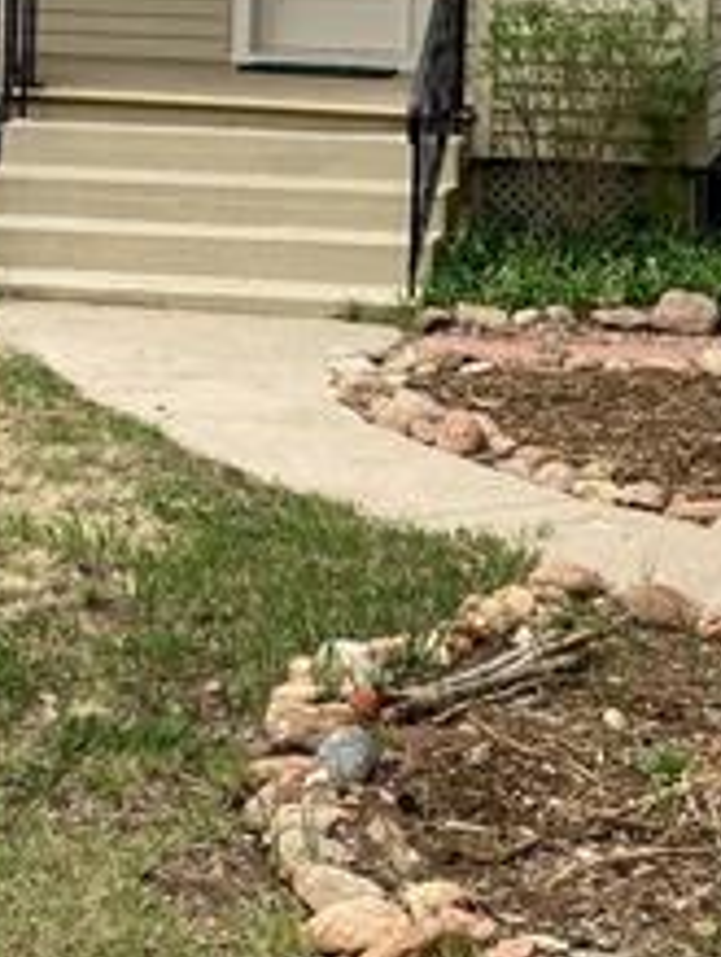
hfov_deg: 15.1
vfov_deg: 19.6
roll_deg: -1.0
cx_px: 214
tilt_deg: -1.9
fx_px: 2714
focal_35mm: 98
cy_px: 74
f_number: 1.8
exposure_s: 1/475
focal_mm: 3.99
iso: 20
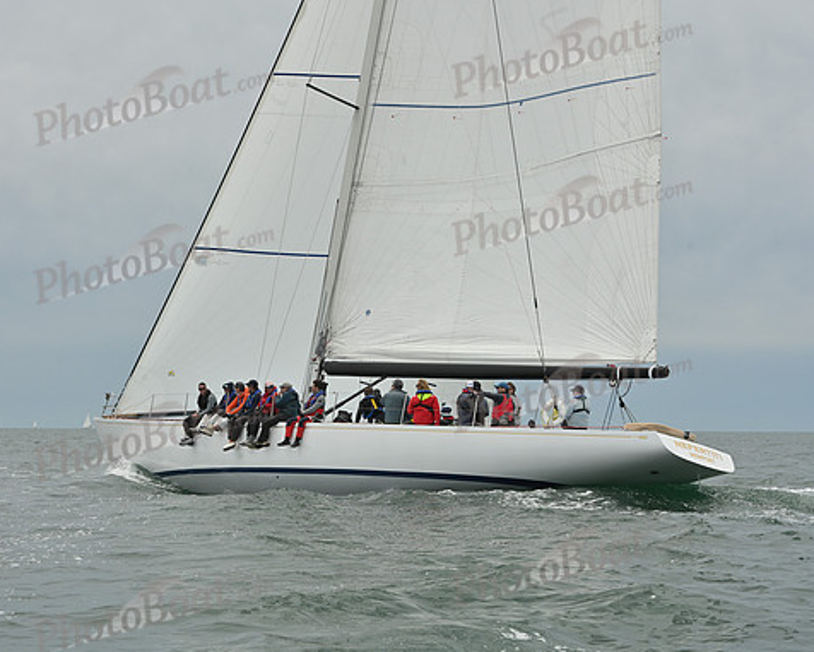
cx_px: 364
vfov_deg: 19.2
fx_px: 1928
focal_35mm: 80
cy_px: 324
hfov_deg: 23.8
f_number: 11
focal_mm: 70
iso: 320
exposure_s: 1/1000
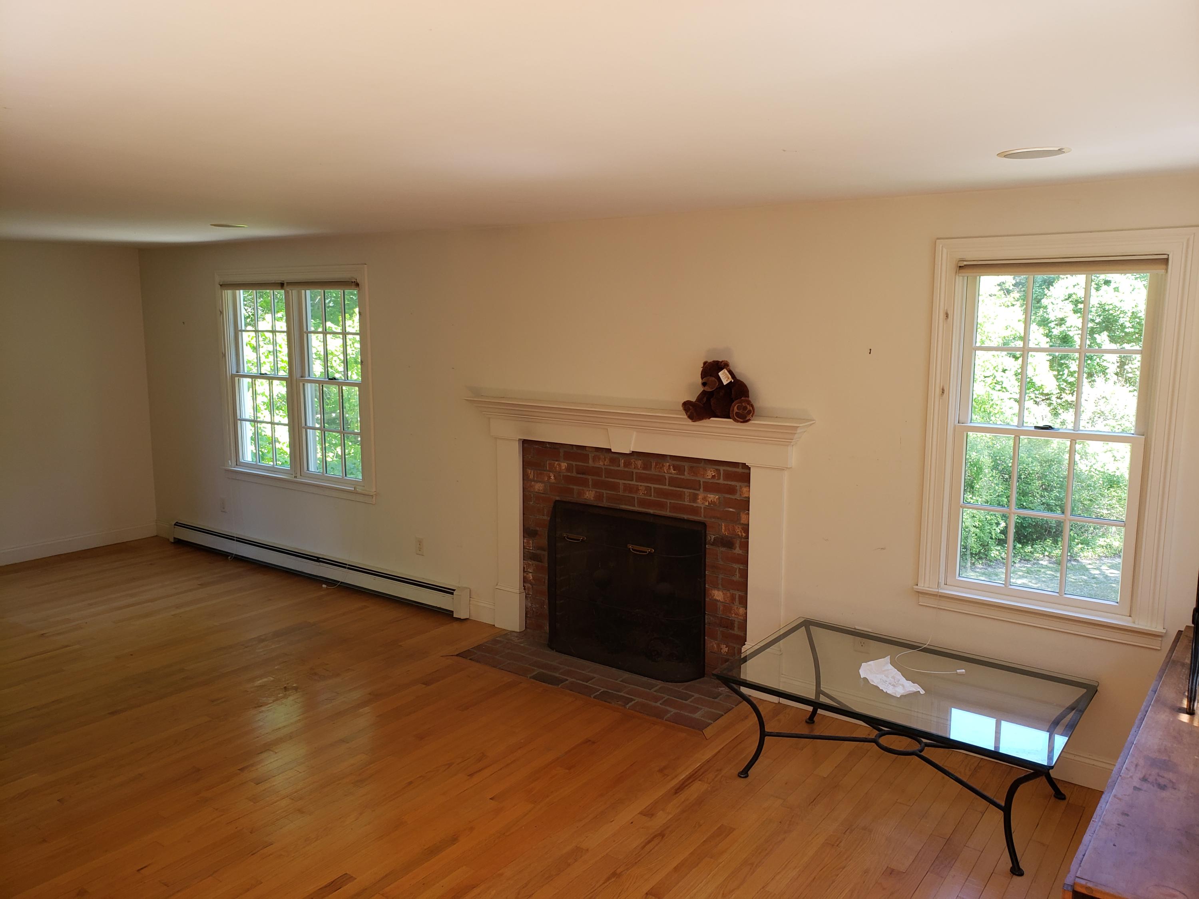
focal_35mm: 26
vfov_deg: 53.1
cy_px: 450
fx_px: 901
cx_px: 600
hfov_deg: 67.3
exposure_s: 1/60
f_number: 2.4
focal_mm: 4.3
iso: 80
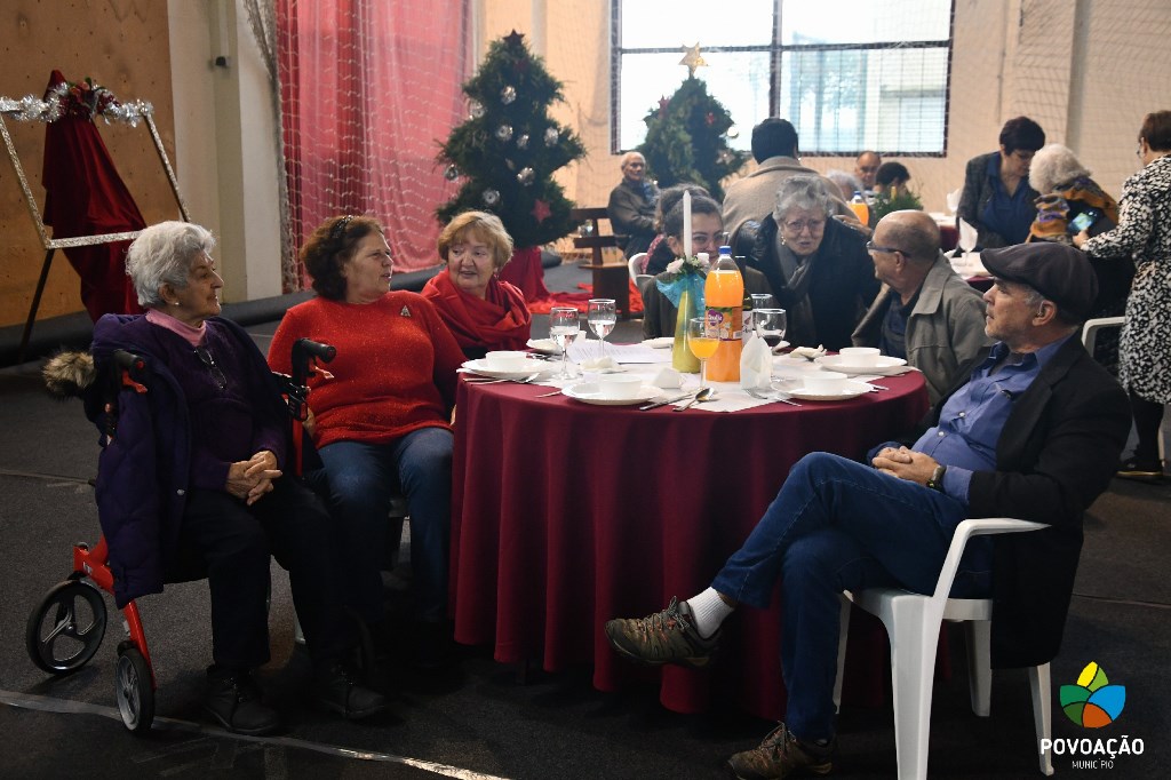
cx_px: 586
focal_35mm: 51
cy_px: 390
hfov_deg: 38.9
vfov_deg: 26.5
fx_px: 1658
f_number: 4.2
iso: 1250
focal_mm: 34
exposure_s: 1/125
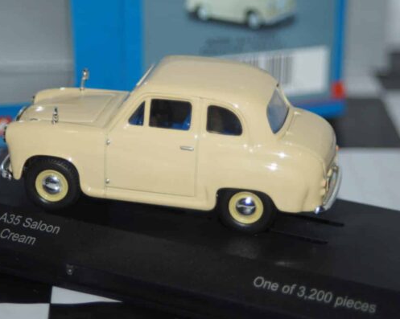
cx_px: 178
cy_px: 160
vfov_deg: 11.3
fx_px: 1609
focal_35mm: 136
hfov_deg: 14.2
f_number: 5.6
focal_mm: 80
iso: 200
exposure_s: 1/60
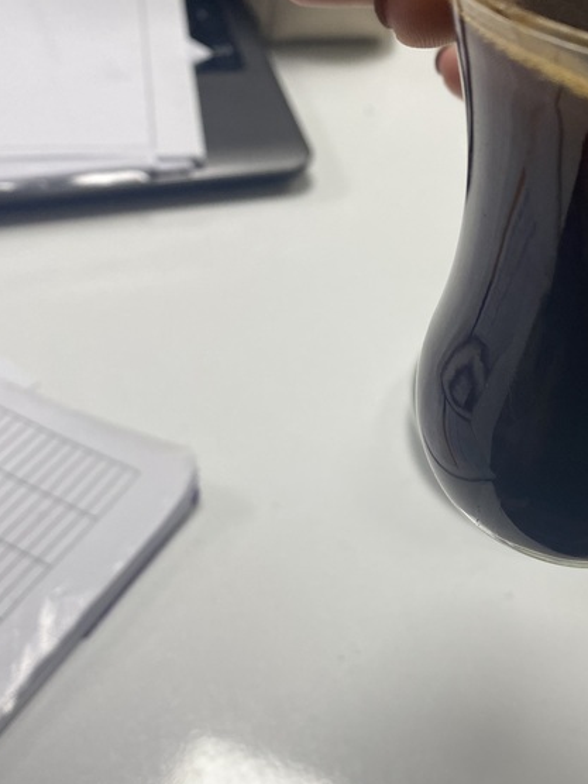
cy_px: 412
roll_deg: -10.8
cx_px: 447
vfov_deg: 43.8
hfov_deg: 32.9
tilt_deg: -44.8
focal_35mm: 43
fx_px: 974
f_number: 1.8
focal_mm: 4.25
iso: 125
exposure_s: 1/100
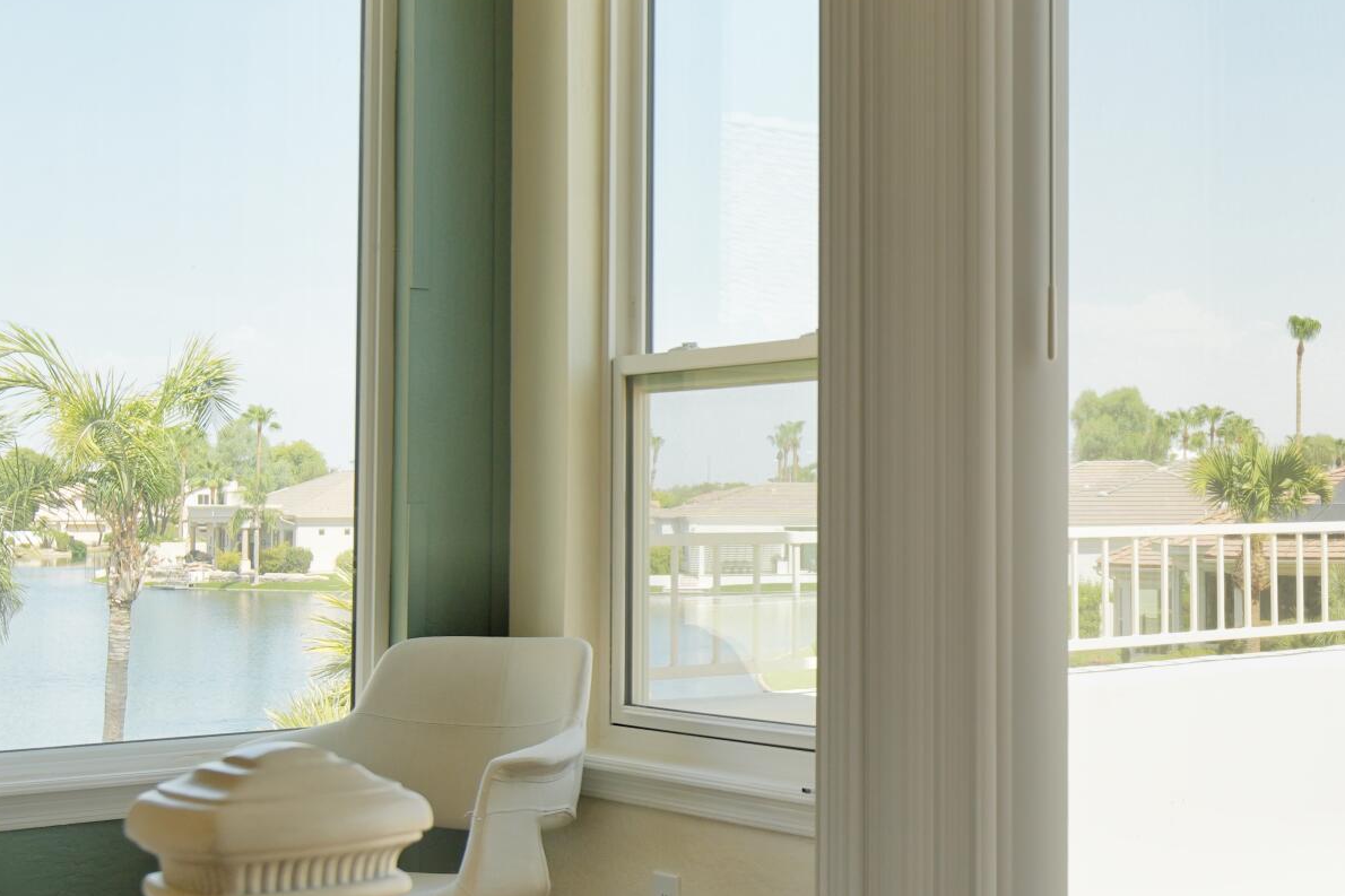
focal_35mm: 58
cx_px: 1093
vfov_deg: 23.4
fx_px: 2166
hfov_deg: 33.4
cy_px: 410
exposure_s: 1/320
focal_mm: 23
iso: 125
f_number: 4
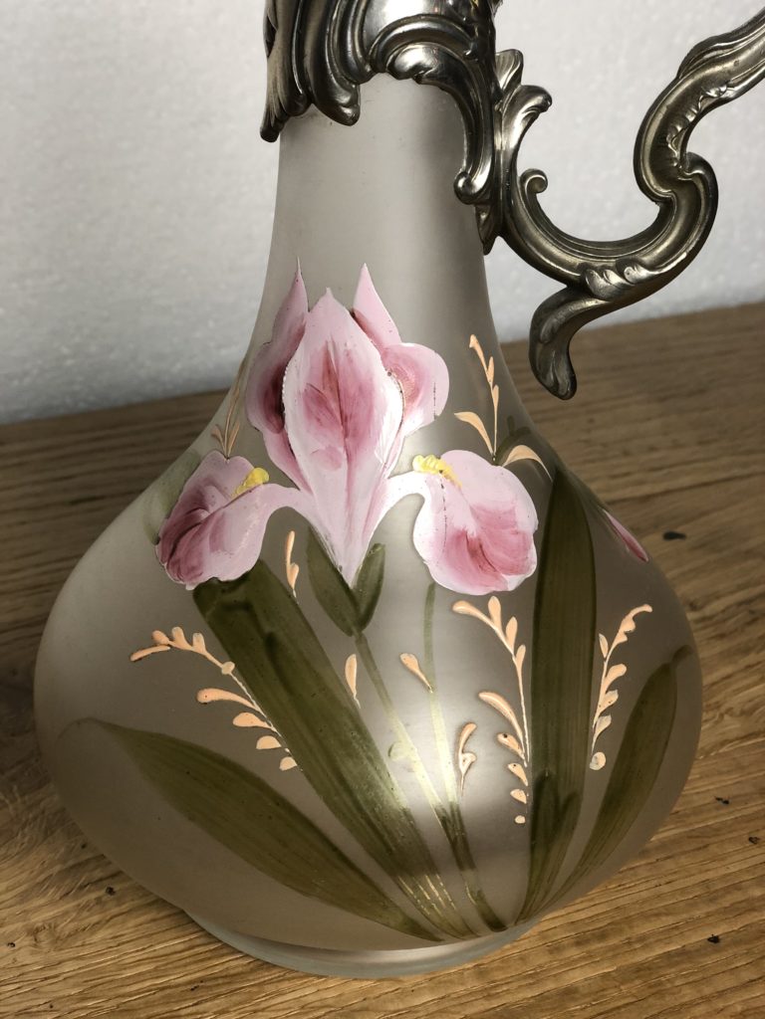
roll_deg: -1.1
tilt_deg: -27.3
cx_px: 382
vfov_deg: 36.8
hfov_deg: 28.0
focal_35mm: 52
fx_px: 1532
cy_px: 510
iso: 64
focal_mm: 6
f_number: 2.4
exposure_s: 1/50
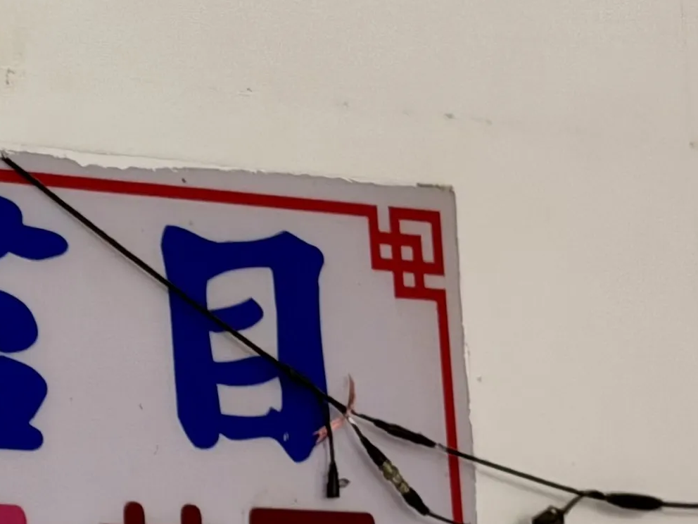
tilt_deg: +8.8
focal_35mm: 195
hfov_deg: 9.8
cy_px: 617
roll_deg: +1.7
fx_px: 3932
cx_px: -446
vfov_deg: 7.6
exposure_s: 1/60
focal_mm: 6.76
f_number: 1.78
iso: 125
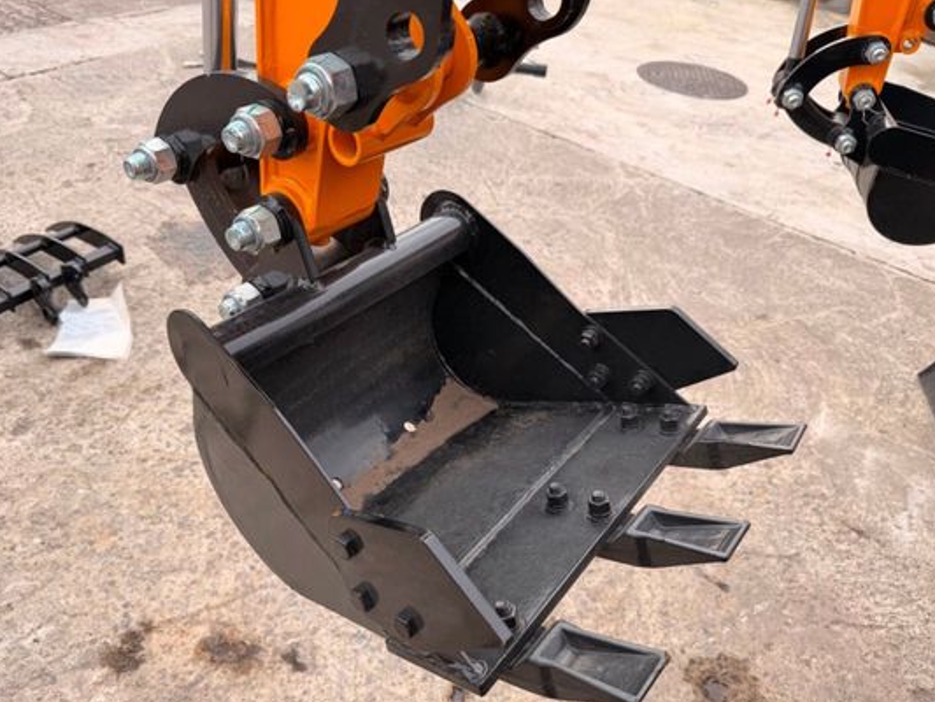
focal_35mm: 27
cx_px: 433
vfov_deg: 51.3
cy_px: 377
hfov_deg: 65.2
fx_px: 729
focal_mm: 6.76
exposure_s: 1/1156
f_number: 1.78
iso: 100
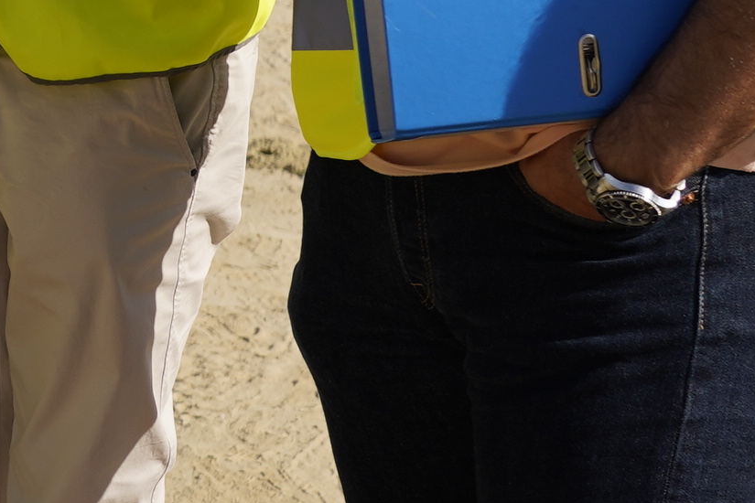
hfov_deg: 11.5
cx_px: -531
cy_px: -227
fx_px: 3502
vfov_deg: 8.1
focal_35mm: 167
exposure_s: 1/1250
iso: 160
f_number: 5.6
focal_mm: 35
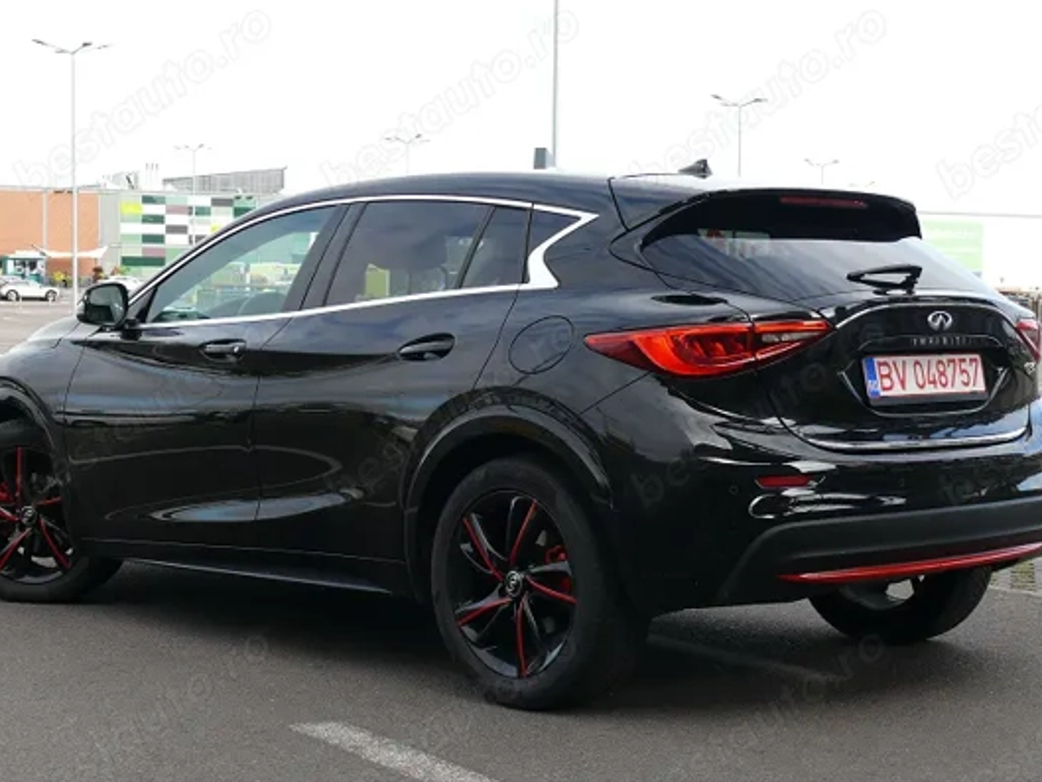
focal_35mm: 68
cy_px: 420
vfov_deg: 21.6
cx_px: 504
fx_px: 2047
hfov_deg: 28.6
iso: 100
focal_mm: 12.7
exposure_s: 1/200
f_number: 4
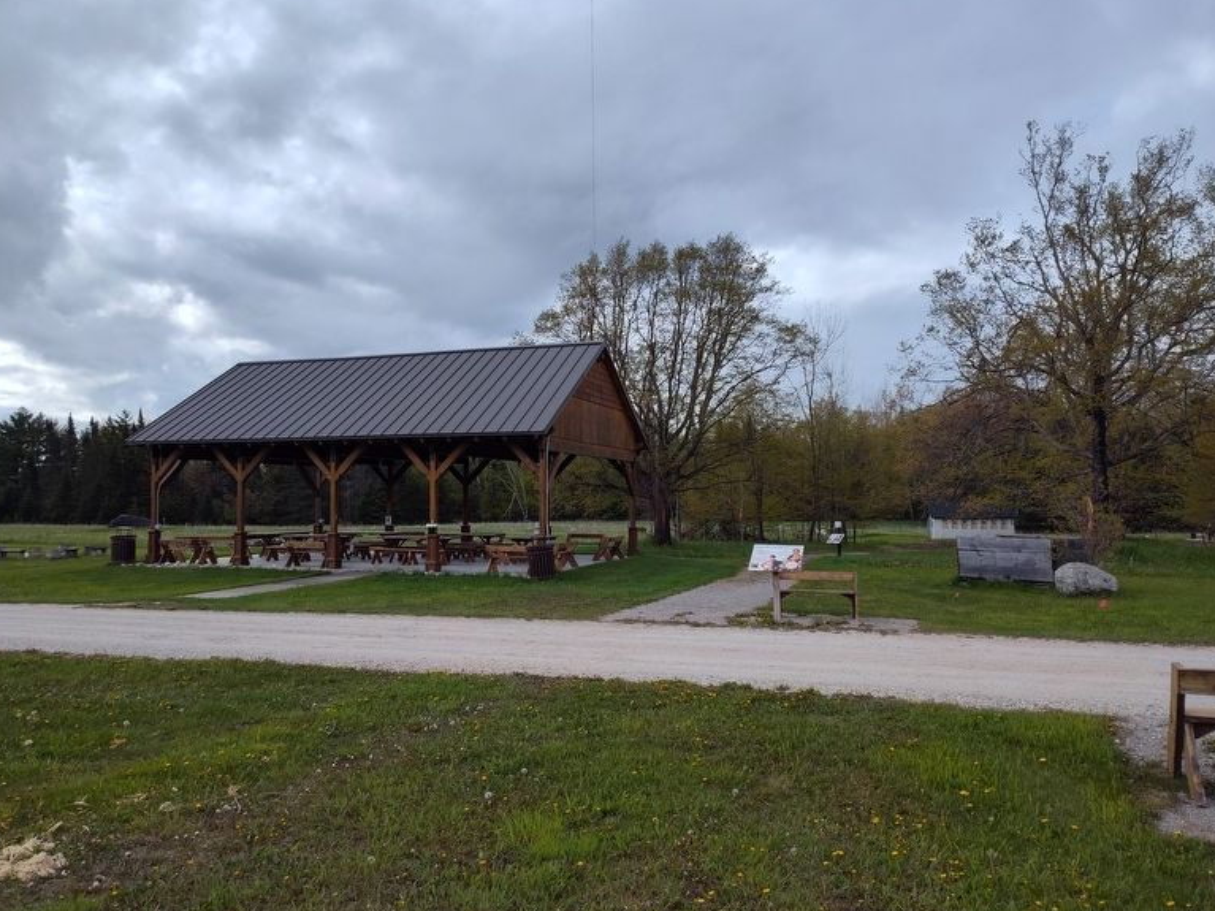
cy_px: 464
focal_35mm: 24
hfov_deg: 71.6
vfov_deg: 56.8
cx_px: 616
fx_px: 842
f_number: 1.8
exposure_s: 1/1774
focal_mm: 5.56
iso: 100
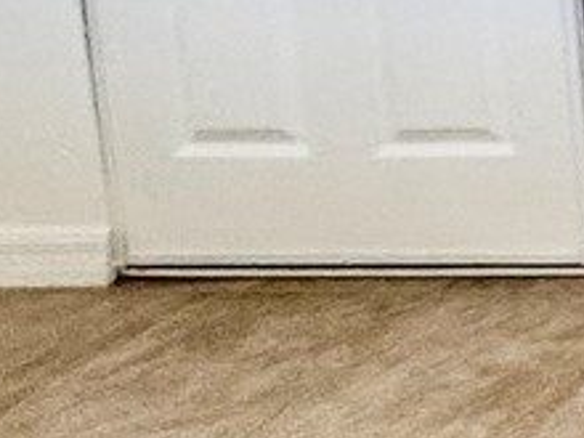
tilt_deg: -5.1
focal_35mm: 102
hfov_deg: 11.4
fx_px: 1721
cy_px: -539
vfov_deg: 12.2
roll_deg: -0.2
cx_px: 1741
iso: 200
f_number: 2.2
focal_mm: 2.22
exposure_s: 1/120
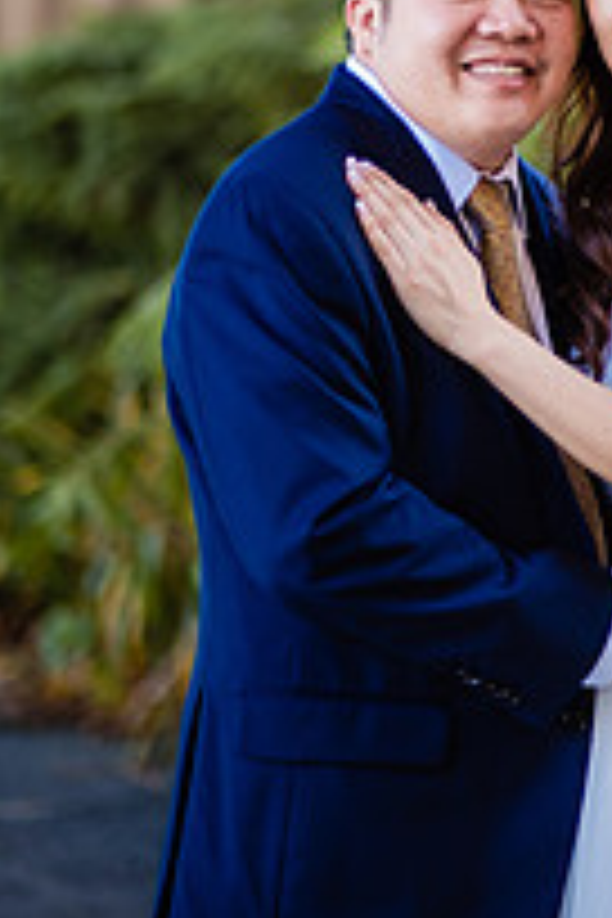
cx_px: 598
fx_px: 4717
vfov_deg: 11.1
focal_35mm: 185
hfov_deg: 7.4
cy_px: 216
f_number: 1.2
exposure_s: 1/400
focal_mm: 56
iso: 160
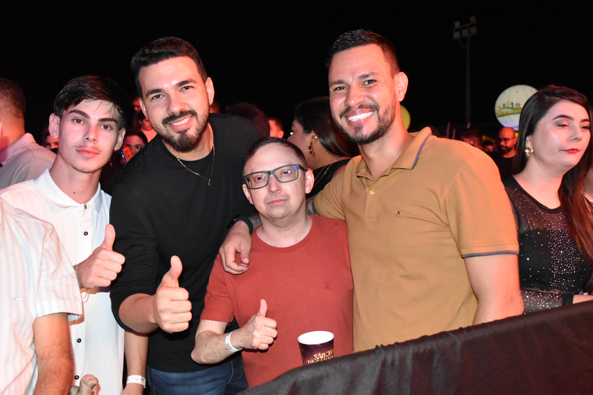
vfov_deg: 36.9
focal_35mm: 36
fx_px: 593
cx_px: 296
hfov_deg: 53.1
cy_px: 198
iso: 4000
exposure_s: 1/100
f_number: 4.5
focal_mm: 24
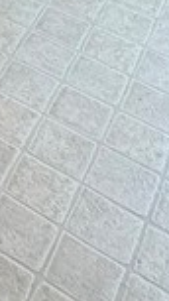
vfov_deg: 14.0
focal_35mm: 102
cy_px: -435
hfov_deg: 9.9
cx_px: -283
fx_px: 813
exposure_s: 1/120
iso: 100
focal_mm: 2.22
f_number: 2.2
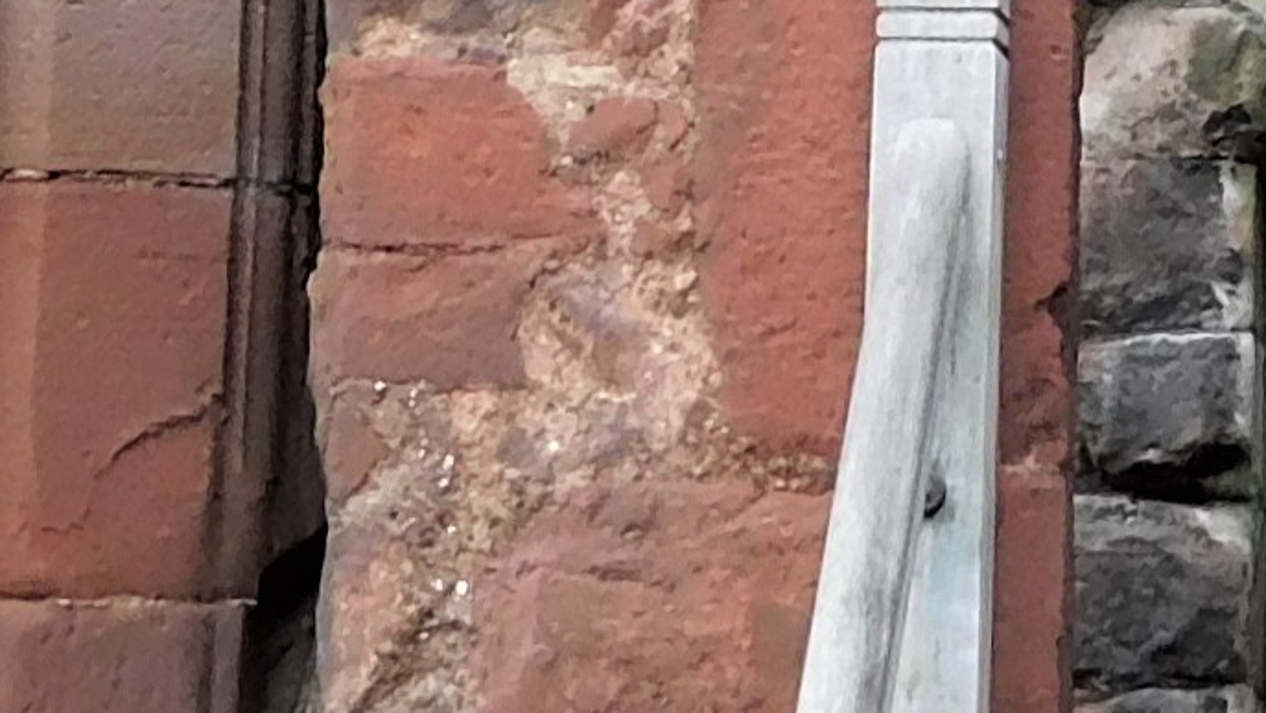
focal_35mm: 168
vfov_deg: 6.6
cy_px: -1321
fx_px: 5642
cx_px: 1428
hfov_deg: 12.6
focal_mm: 4
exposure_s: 1/100
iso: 125
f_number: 3
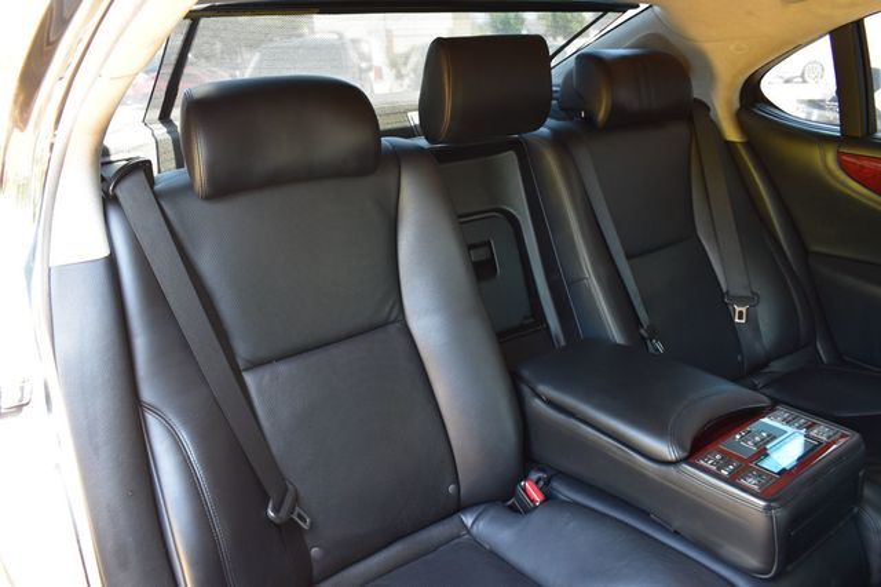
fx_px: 660
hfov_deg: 67.4
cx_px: 440
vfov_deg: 47.9
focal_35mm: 27
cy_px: 294
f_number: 6.3
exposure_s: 1/15
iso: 500
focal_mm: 18
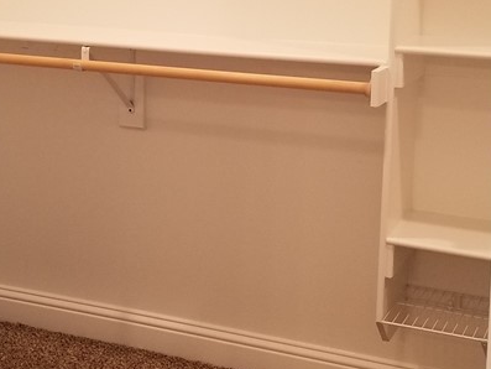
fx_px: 951
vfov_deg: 21.6
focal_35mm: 67
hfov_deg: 28.9
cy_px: 68
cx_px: 226
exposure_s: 1/60
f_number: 1.7
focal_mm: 4.3
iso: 160
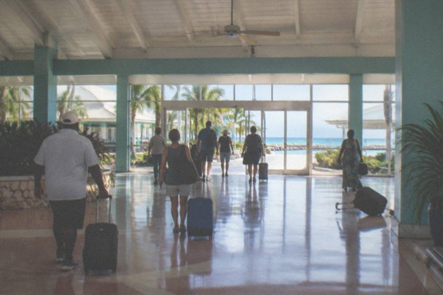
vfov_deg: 37.8
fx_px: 431
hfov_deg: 54.5
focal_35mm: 35
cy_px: 148
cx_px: 222
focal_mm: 35
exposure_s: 1/1000
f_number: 4.5
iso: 320
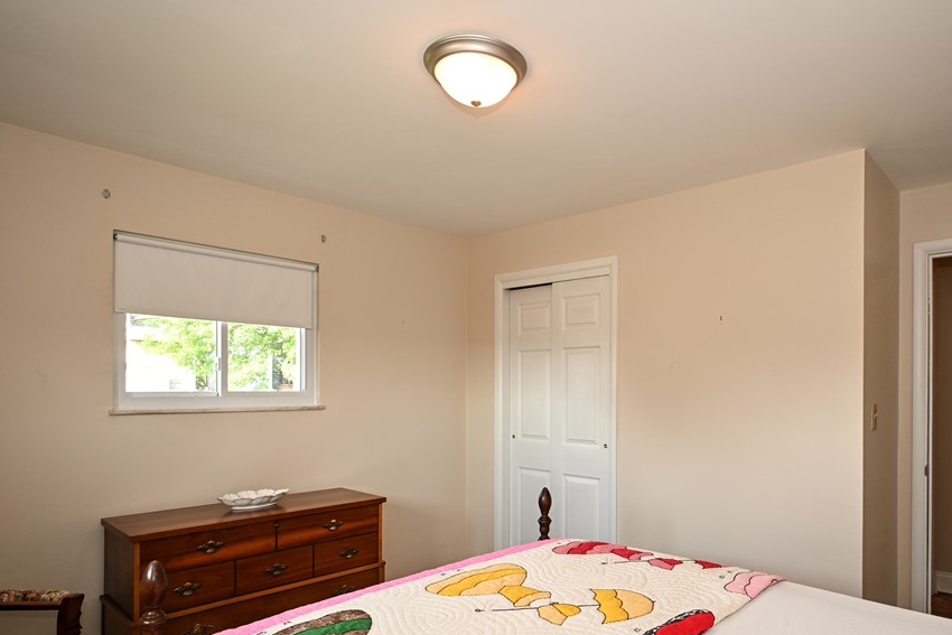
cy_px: 390
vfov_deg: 54.6
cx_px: 578
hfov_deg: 75.1
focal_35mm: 23
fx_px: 608
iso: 200
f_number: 4.5
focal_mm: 12
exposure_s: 1/80
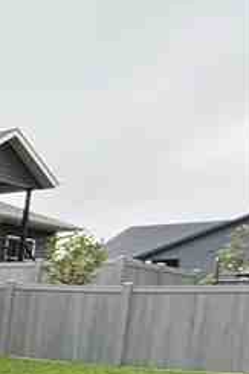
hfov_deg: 8.4
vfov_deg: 25.2
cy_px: 383
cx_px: -723
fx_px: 790
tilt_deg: -2.2
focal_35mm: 76
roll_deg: -3.7
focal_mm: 2.22
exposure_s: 1/99
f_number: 2.2
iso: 80
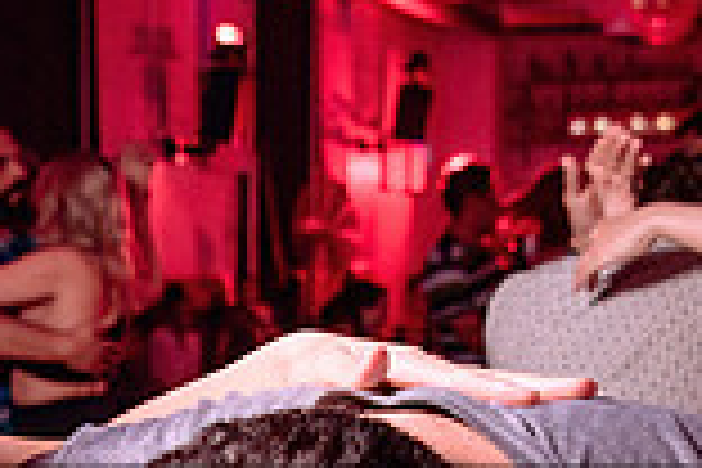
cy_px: 455
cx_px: 180
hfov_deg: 18.8
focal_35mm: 108
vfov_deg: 12.5
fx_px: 2106
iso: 500
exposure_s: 1/100
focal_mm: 24
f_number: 3.5
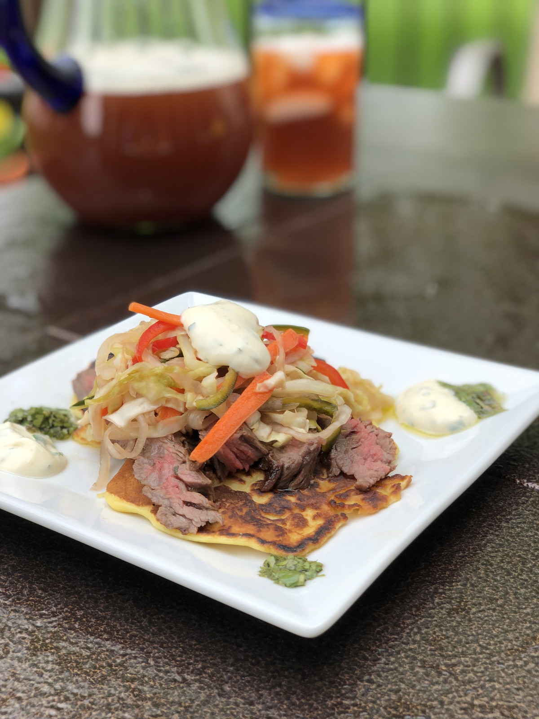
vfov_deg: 36.8
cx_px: 270
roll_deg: +2.3
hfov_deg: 28.0
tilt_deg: -24.1
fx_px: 1080
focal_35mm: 52
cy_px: 360
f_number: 2.4
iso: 16
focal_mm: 6
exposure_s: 1/375
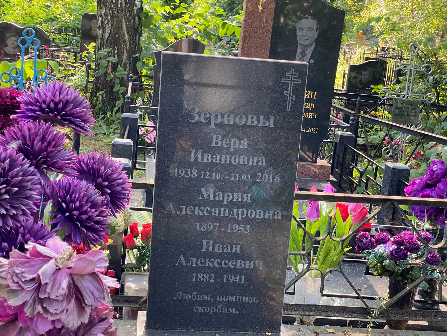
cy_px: 168
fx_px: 671
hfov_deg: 36.8
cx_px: 224
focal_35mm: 52
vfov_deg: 28.0
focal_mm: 6
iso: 80
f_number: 2
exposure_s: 1/121
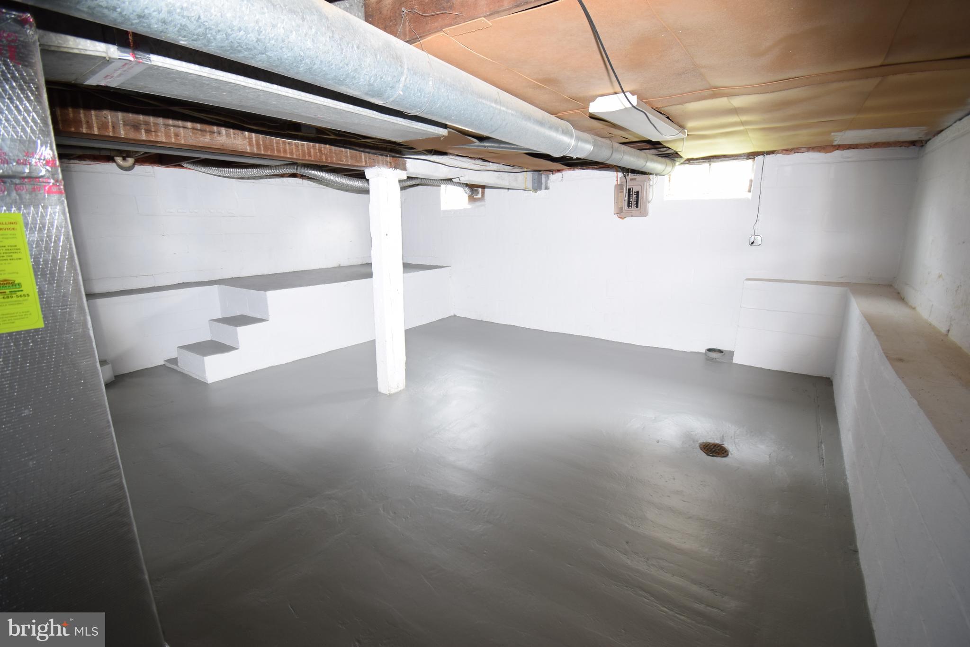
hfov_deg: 100.4
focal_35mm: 15
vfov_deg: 77.3
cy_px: 324
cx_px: 485
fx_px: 404
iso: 400
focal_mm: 10
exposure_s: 1/2.5
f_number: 4.5
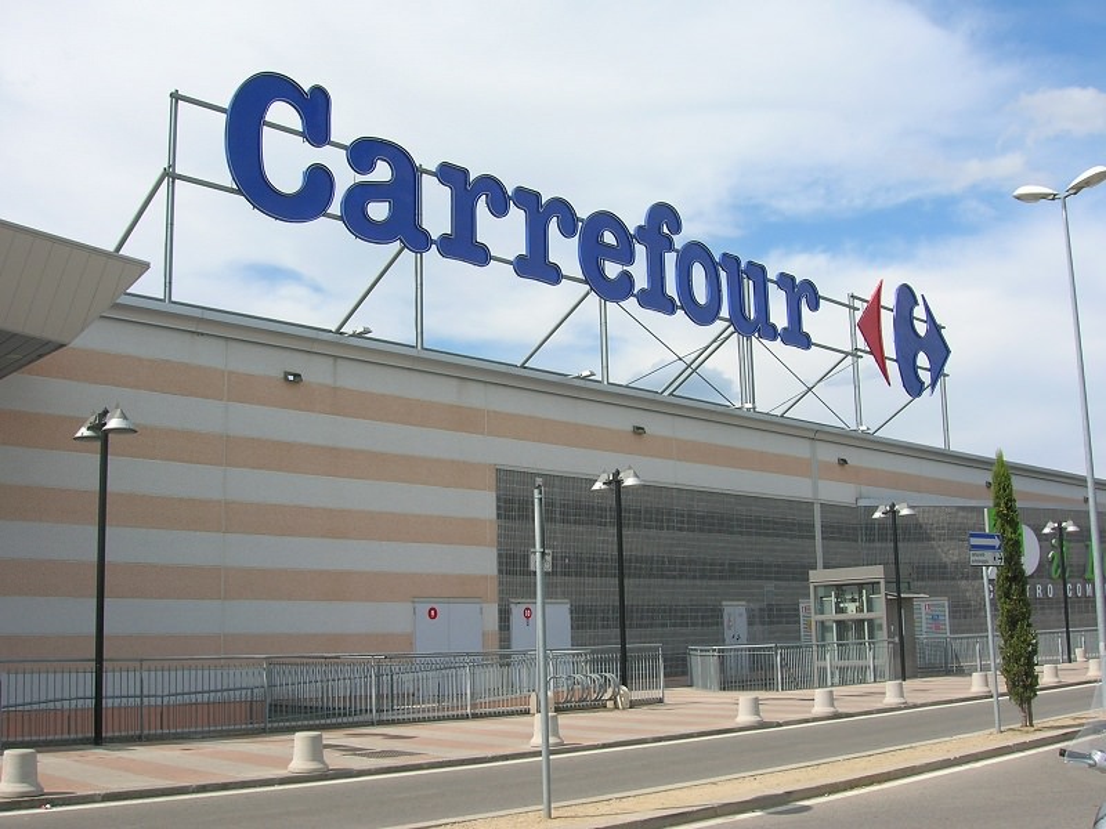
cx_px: 553
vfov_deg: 37.7
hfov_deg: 49.0
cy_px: 414
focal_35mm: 38
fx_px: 1214
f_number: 5
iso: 50
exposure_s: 1/352
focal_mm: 6.4
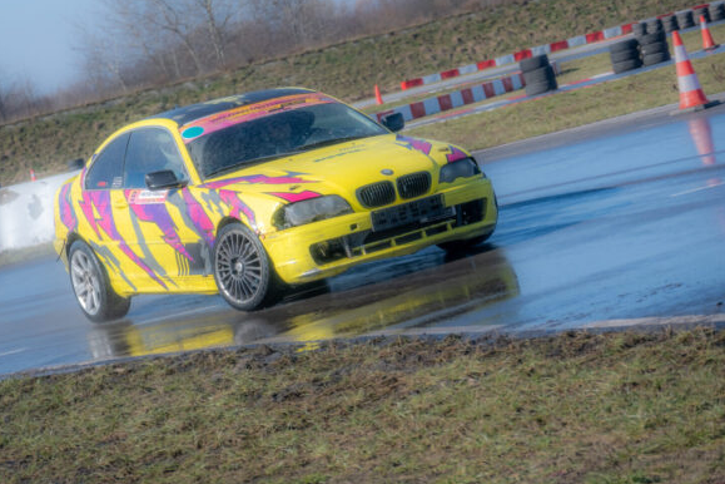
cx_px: 245
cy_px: 184
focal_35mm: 175
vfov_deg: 7.8
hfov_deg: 11.7
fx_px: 3524
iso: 320
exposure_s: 1/1600
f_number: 5.6
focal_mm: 88
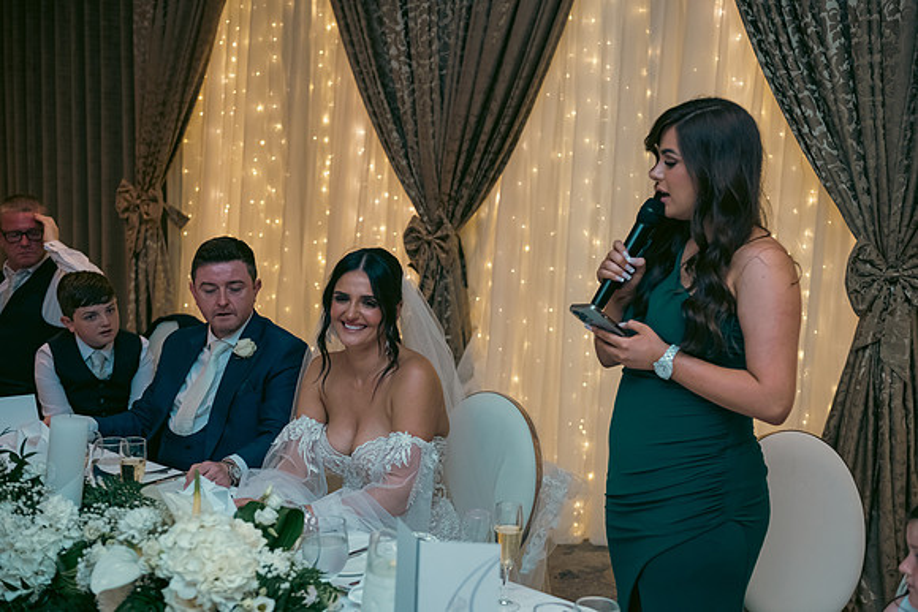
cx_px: 459
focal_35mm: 50
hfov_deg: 39.6
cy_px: 306
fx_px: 1275
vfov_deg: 27.0
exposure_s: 1/160
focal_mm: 50
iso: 800
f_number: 3.5
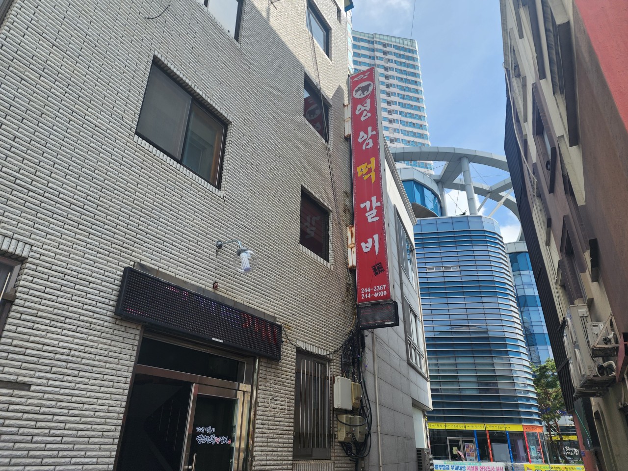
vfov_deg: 58.9
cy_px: 236
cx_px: 314
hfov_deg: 73.9
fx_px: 417
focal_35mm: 23
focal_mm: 6.4
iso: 12
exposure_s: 1/843
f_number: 1.8
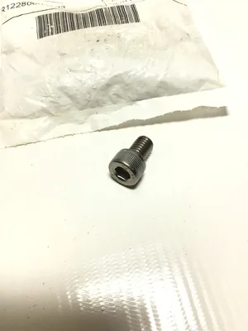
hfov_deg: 45.4
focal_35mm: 31
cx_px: 124
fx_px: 296
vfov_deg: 58.4
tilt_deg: -61.9
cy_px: 166
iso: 25
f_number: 2.4
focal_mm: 3.3
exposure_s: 1/175
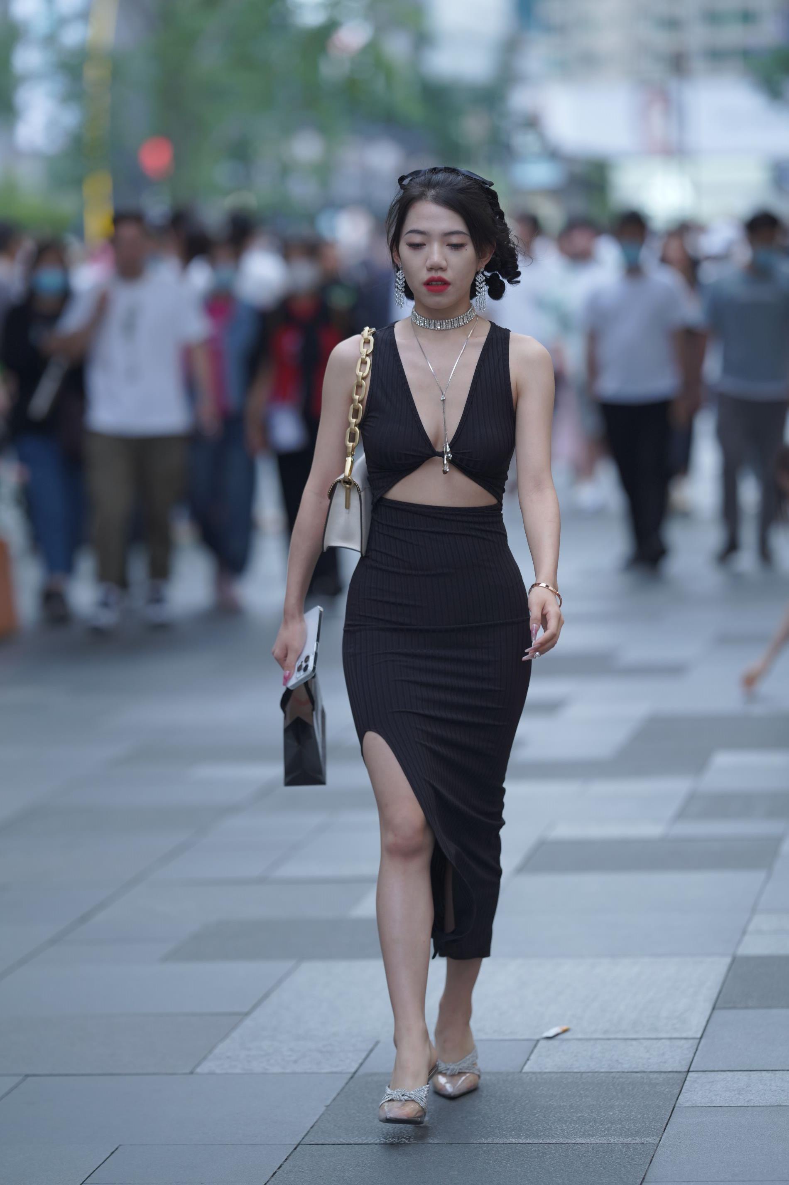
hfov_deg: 10.2
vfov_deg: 15.2
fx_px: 4439
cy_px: 592
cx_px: 394
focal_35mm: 135
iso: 500
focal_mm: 135
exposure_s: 1/500
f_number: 2.2
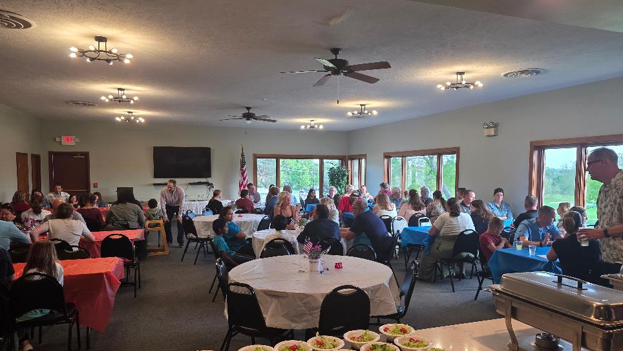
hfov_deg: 71.9
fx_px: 429
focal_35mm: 26
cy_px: 199
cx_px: 312
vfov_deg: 44.3
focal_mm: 6.25
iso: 125
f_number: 1.7
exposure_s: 1/120
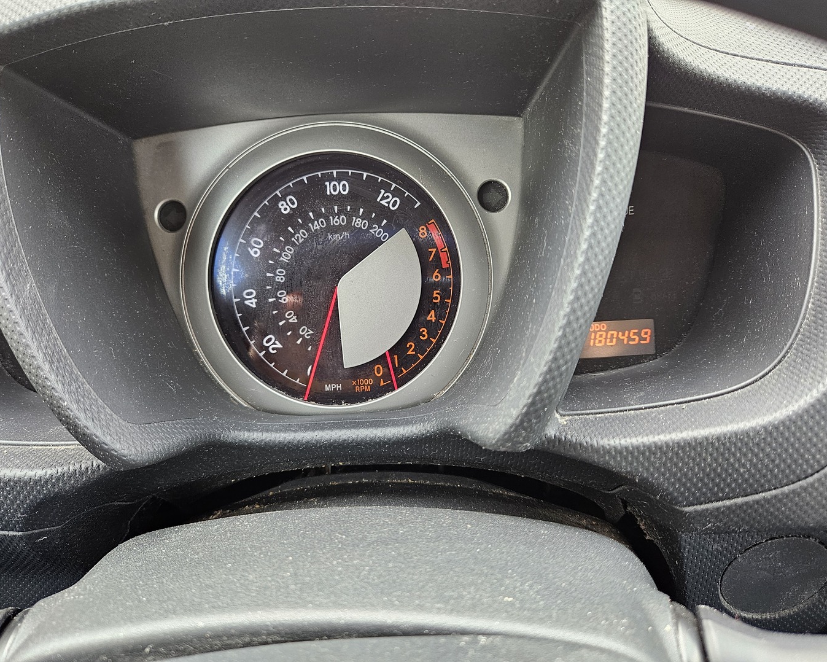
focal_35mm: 24
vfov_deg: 58.8
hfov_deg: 70.3
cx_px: 418
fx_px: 588
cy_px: 331
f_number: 1.8
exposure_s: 1/120
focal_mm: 5.4
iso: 160
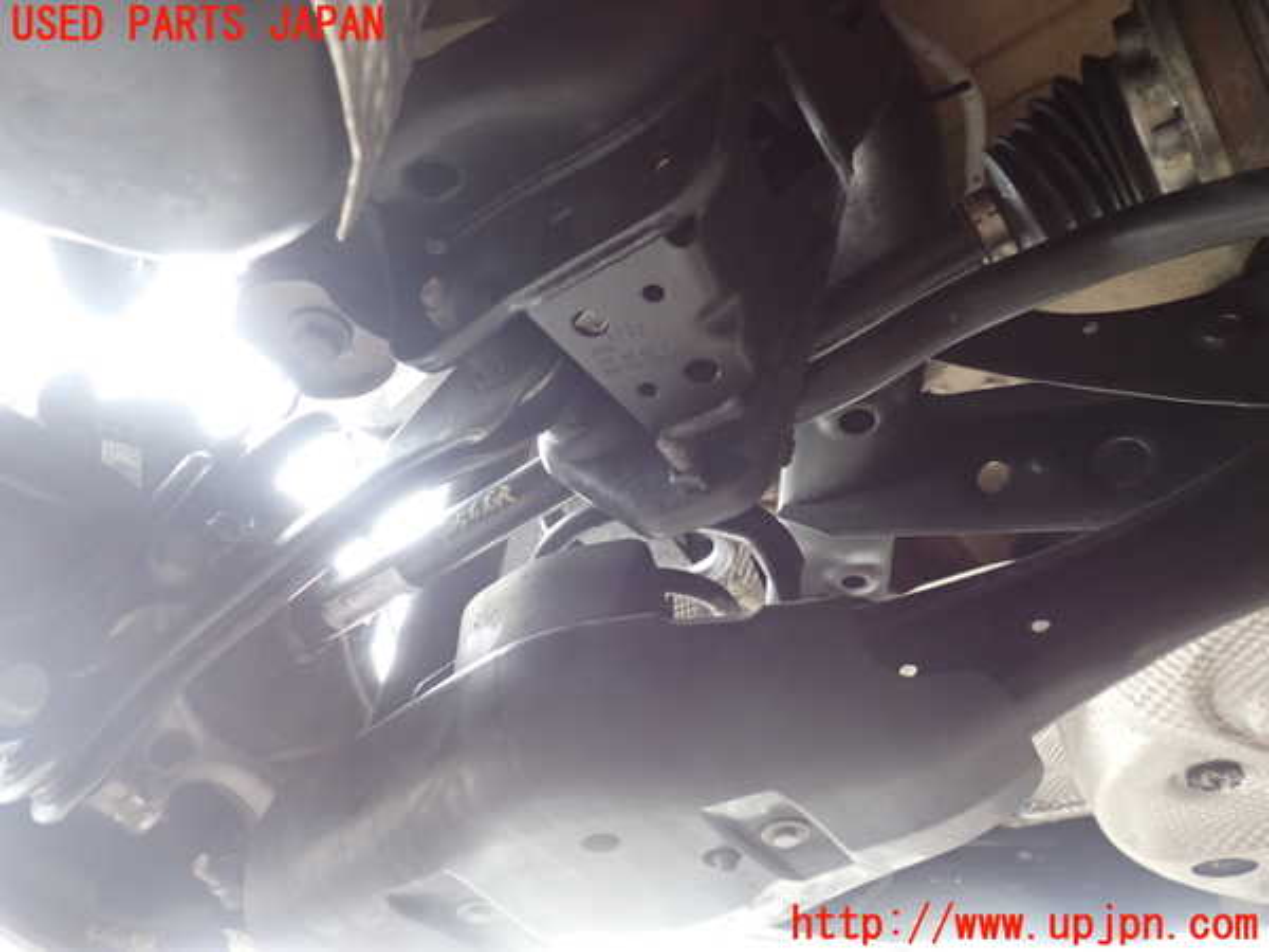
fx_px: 1100
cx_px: 634
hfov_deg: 60.0
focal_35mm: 30
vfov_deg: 46.8
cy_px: 476
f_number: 2.3
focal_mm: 5.4
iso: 250
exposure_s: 1/30
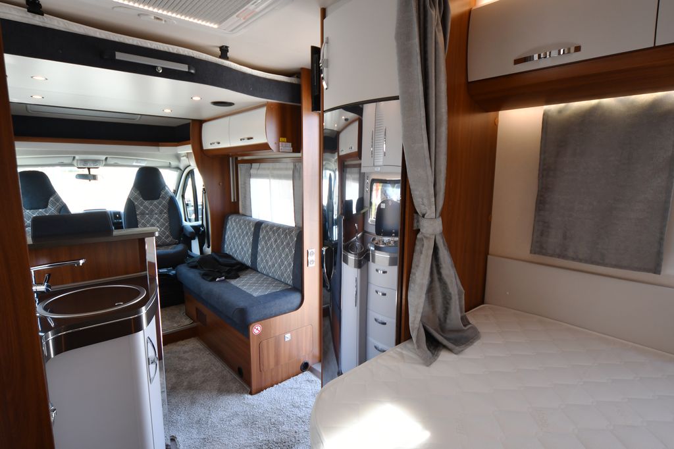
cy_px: 224
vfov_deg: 67.3
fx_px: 337
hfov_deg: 90.0
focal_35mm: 18
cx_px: 337
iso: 400
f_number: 5.6
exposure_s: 1/80
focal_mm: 12
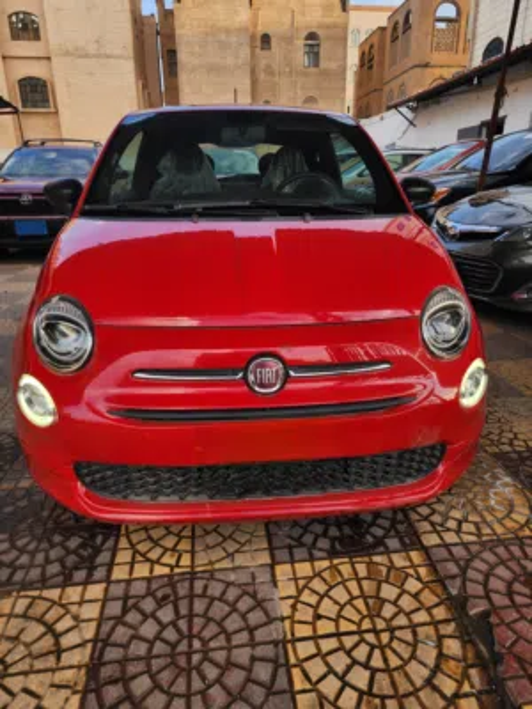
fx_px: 471
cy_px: 354
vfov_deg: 73.9
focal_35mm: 23
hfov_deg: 58.9
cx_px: 266
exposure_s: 1/182
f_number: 1.8
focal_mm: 6.4
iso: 20
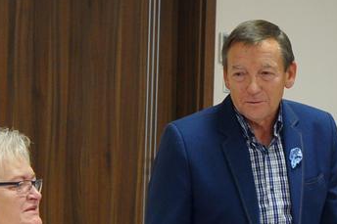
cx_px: 264
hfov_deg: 11.5
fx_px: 1665
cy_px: 162
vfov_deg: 7.7
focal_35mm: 178
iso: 1250
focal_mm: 48
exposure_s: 1/60
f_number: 4.5
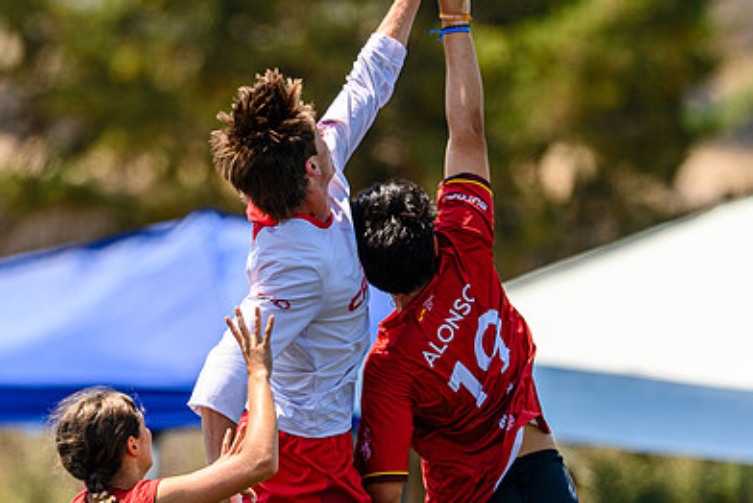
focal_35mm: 770
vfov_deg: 1.8
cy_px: 363
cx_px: 289
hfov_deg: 2.7
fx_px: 16117
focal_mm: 400
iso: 100
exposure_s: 1/1250
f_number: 3.2
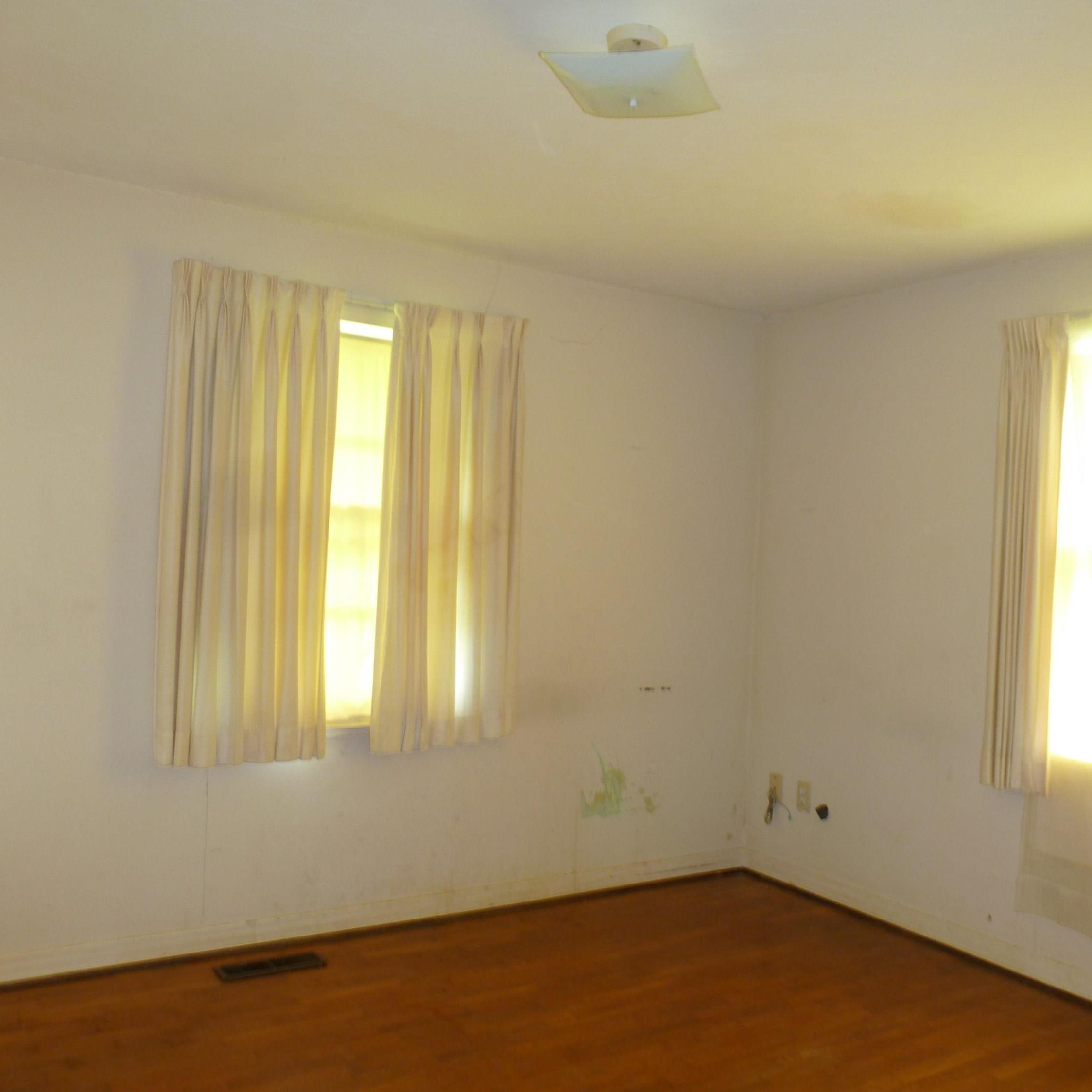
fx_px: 1035
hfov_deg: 55.5
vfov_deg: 55.6
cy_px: 546
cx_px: 608
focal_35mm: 29
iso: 125
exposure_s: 1/4
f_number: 3.3
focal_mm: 4.3
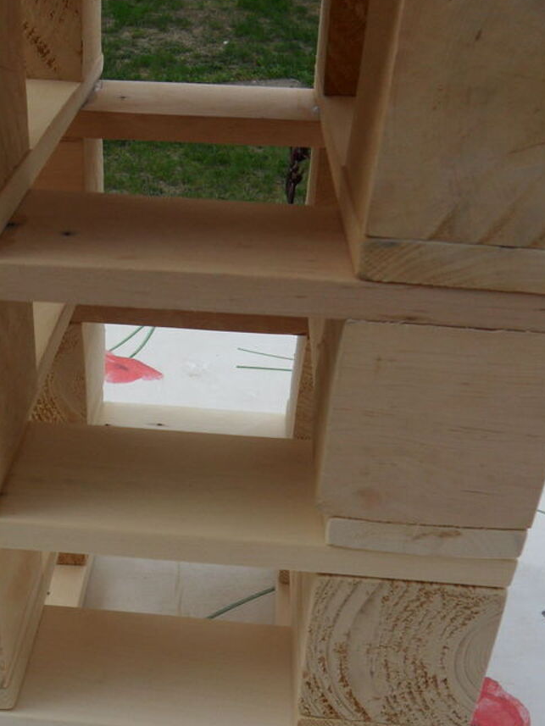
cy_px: 430
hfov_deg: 34.0
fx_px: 881
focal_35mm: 42
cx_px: 179
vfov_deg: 44.6
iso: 80
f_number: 3.5
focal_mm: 4.9
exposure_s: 1/750
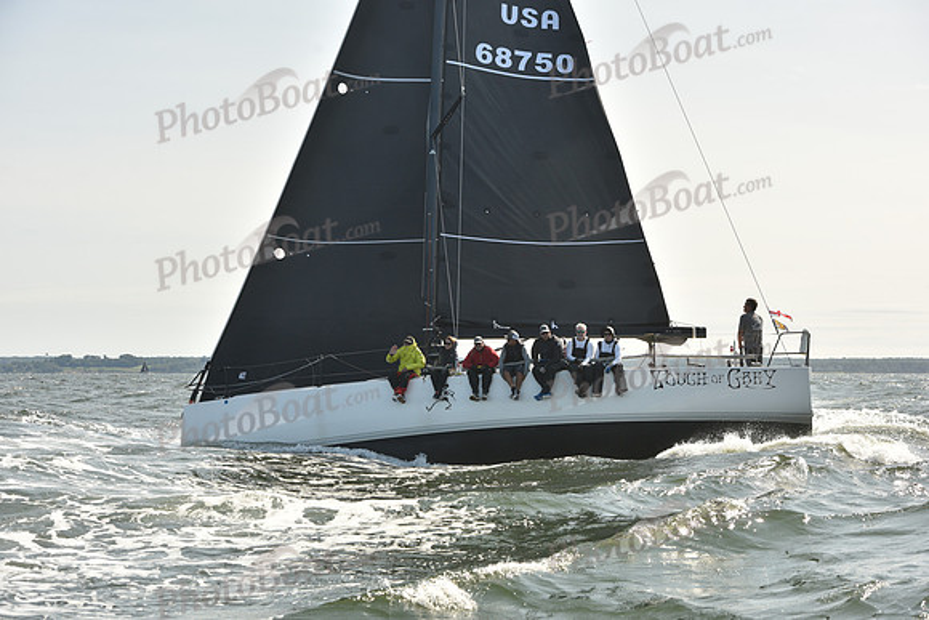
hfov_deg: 28.8
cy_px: 310
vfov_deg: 19.5
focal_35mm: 70
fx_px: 1807
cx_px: 464
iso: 250
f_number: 7.1
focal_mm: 70
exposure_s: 1/800
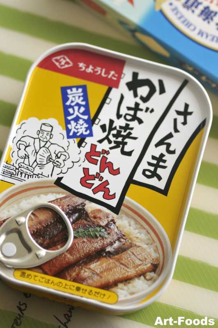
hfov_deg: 10.1
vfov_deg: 15.2
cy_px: 164
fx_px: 1230
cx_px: 109
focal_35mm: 135
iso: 200
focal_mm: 90
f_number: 4
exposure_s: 1/100
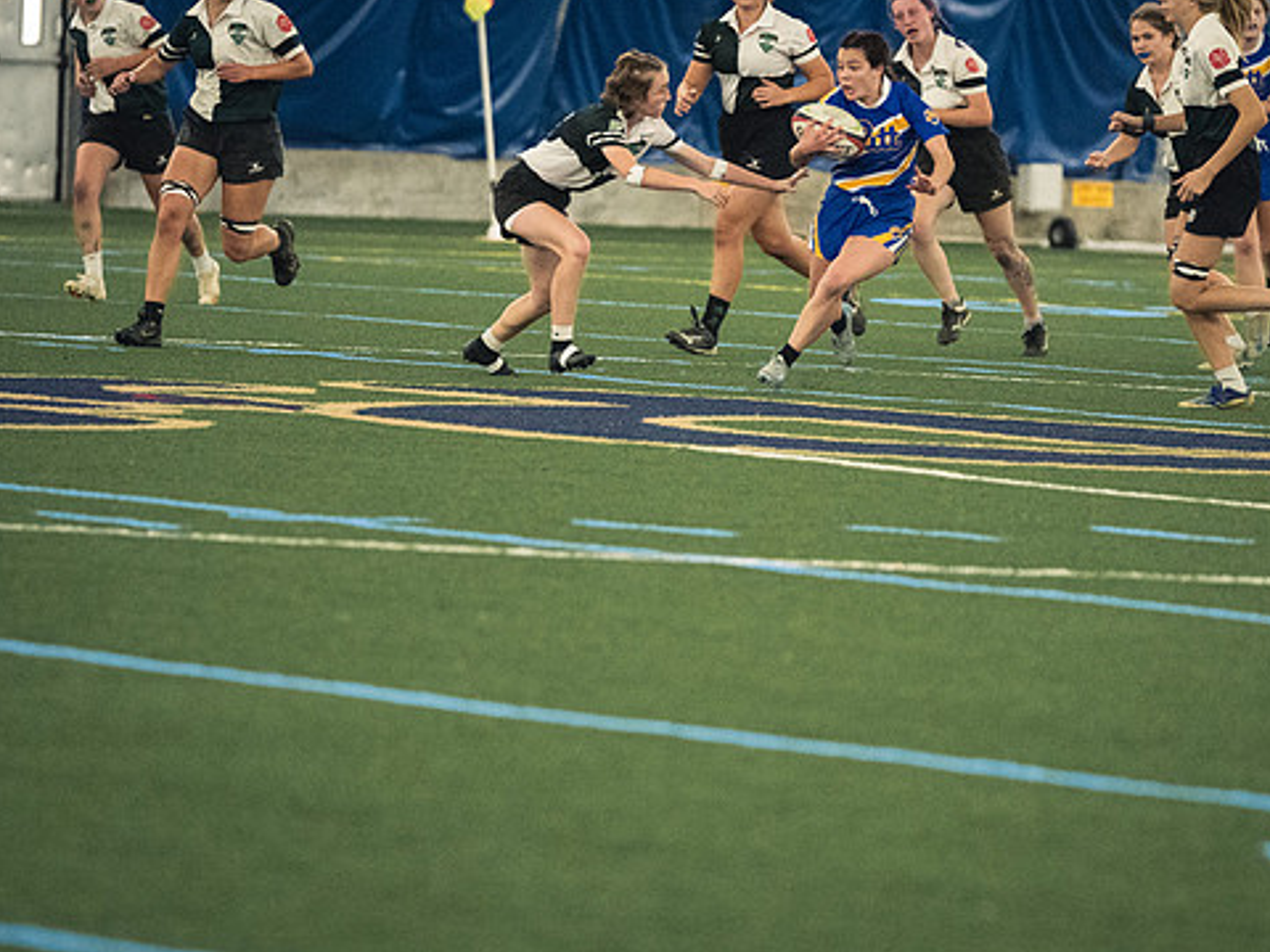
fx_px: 12768
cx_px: 717
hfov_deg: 5.7
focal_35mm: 348
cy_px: 450
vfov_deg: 4.3
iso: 10000
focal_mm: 200
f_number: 2.8
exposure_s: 1/500
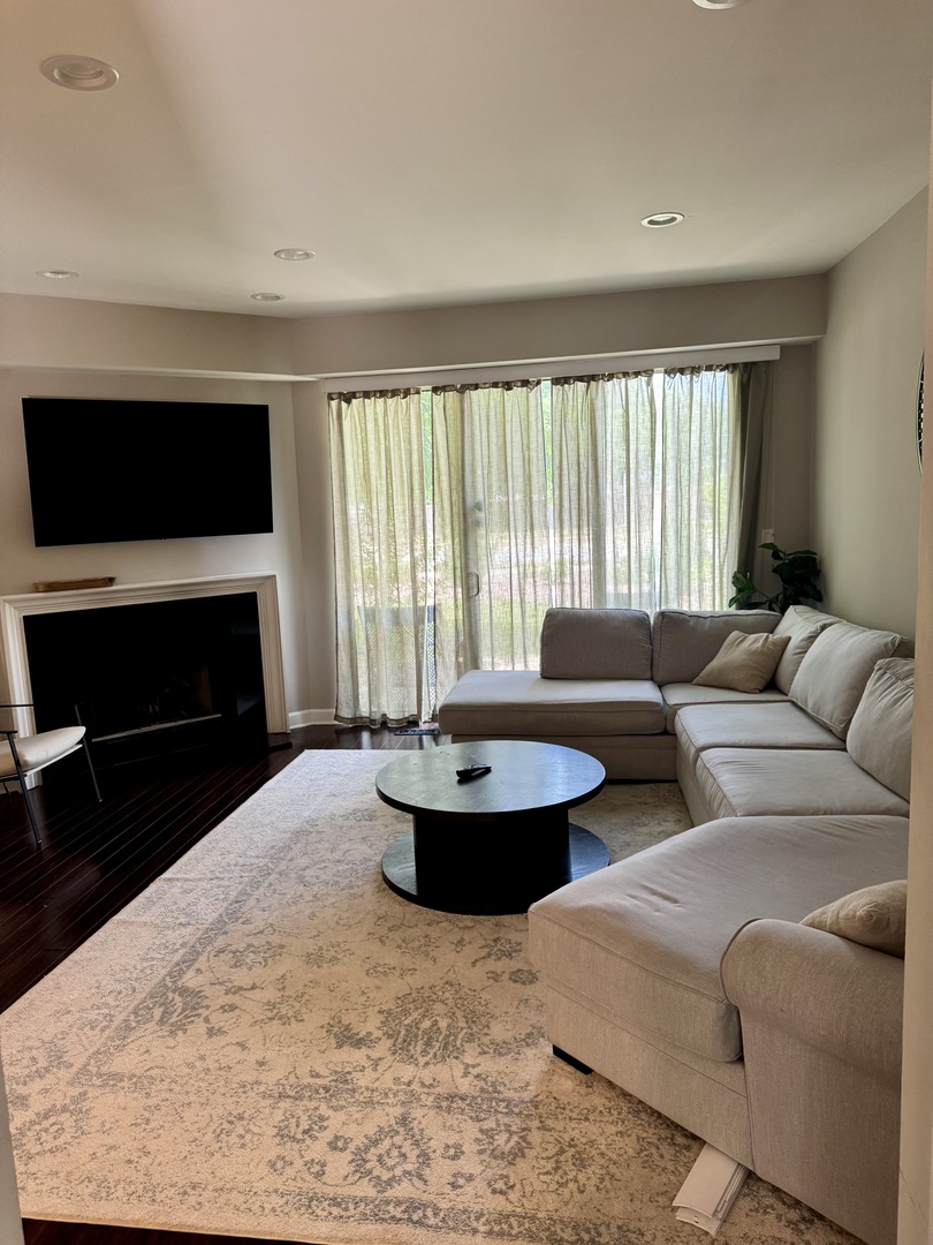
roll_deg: +2.1
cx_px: 466
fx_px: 862
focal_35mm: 24
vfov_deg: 71.6
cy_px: 622
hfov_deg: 56.8
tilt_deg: -8.1
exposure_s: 1/120
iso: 200
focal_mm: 6.76
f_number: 1.78
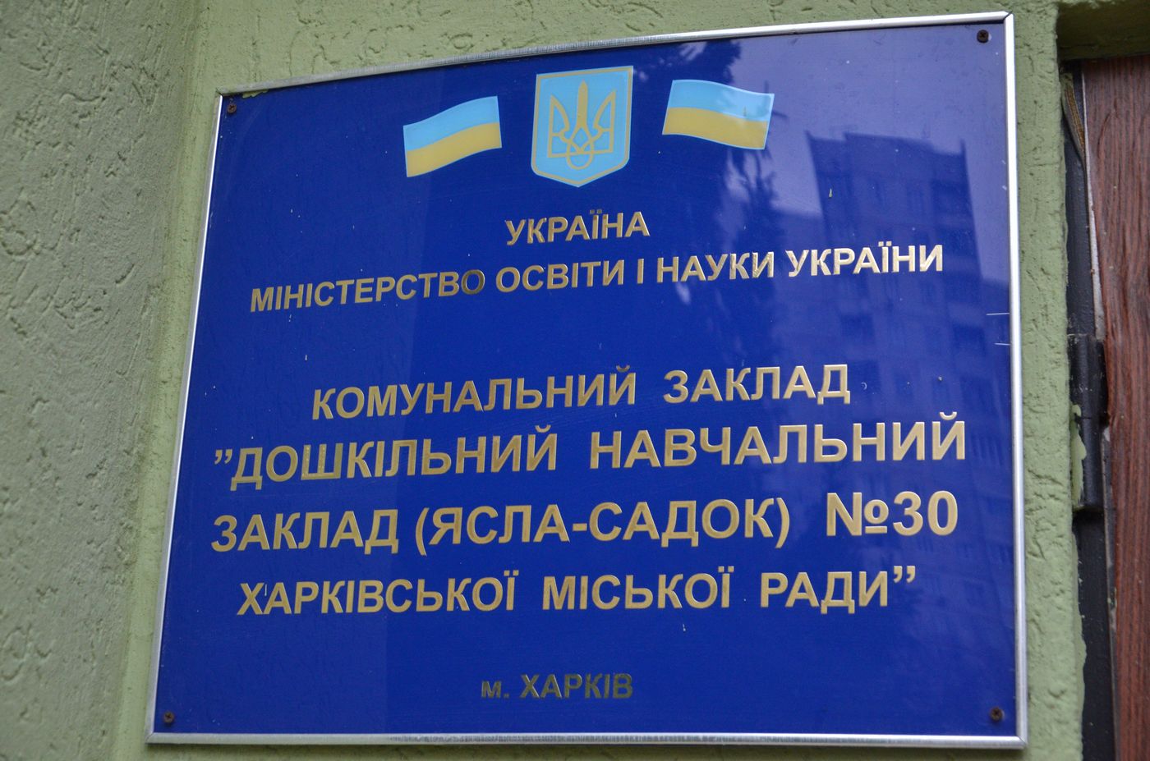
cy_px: 380
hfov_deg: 32.0
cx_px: 575
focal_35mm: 63
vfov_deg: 21.5
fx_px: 2008
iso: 800
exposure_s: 1/200
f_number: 4.8
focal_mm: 42
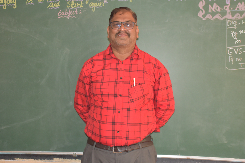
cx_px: 122
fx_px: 327
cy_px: 82
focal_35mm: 48
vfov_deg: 28.1
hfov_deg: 41.1
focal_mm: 32
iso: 800
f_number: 4.8
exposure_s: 1/90
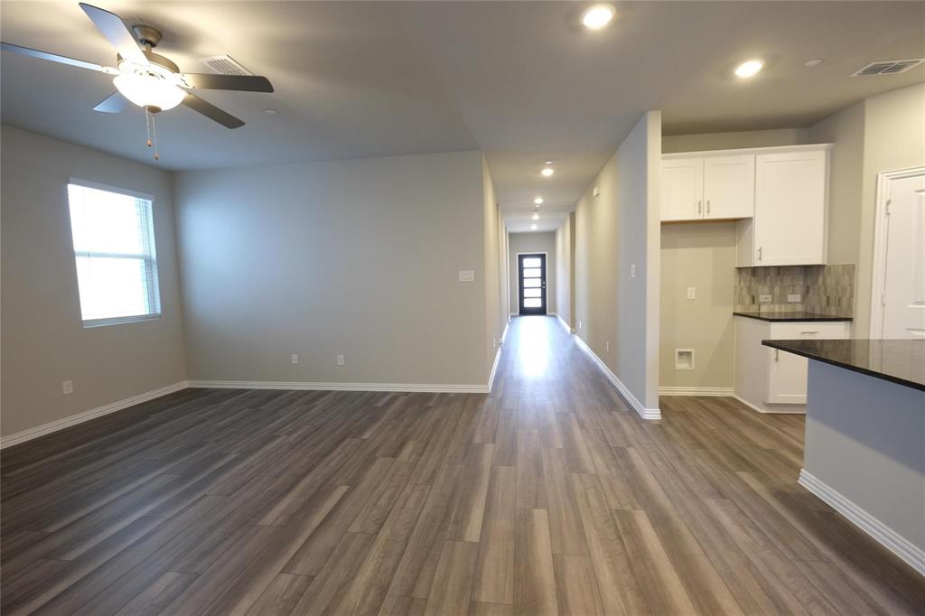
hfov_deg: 100.4
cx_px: 462
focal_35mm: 15
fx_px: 385
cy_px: 308
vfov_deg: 77.3
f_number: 4
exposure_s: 1/26
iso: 800
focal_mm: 10
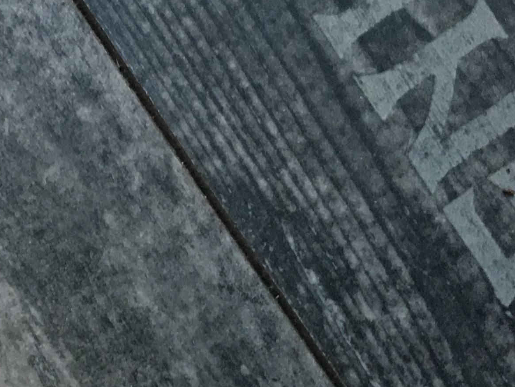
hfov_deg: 17.0
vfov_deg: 14.3
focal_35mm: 100
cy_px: 472
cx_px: -337
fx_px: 1488
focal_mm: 4.15
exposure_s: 1/17
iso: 80
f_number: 2.2
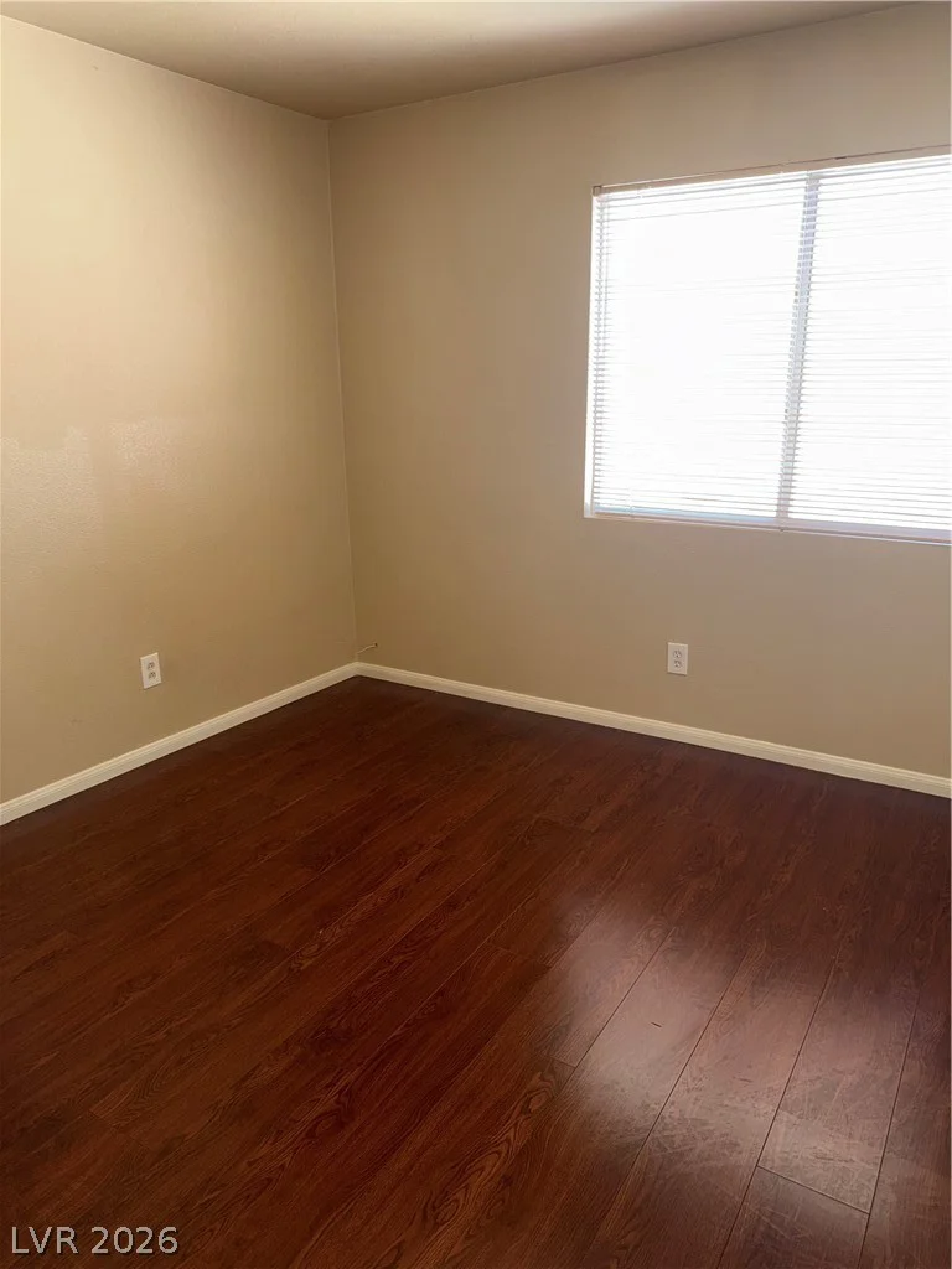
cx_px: 476
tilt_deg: -15.5
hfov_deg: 56.8
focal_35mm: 24
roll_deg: -0.7
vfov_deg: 71.6
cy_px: 634
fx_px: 880
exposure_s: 1/15
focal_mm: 6.76
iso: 64
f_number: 1.78
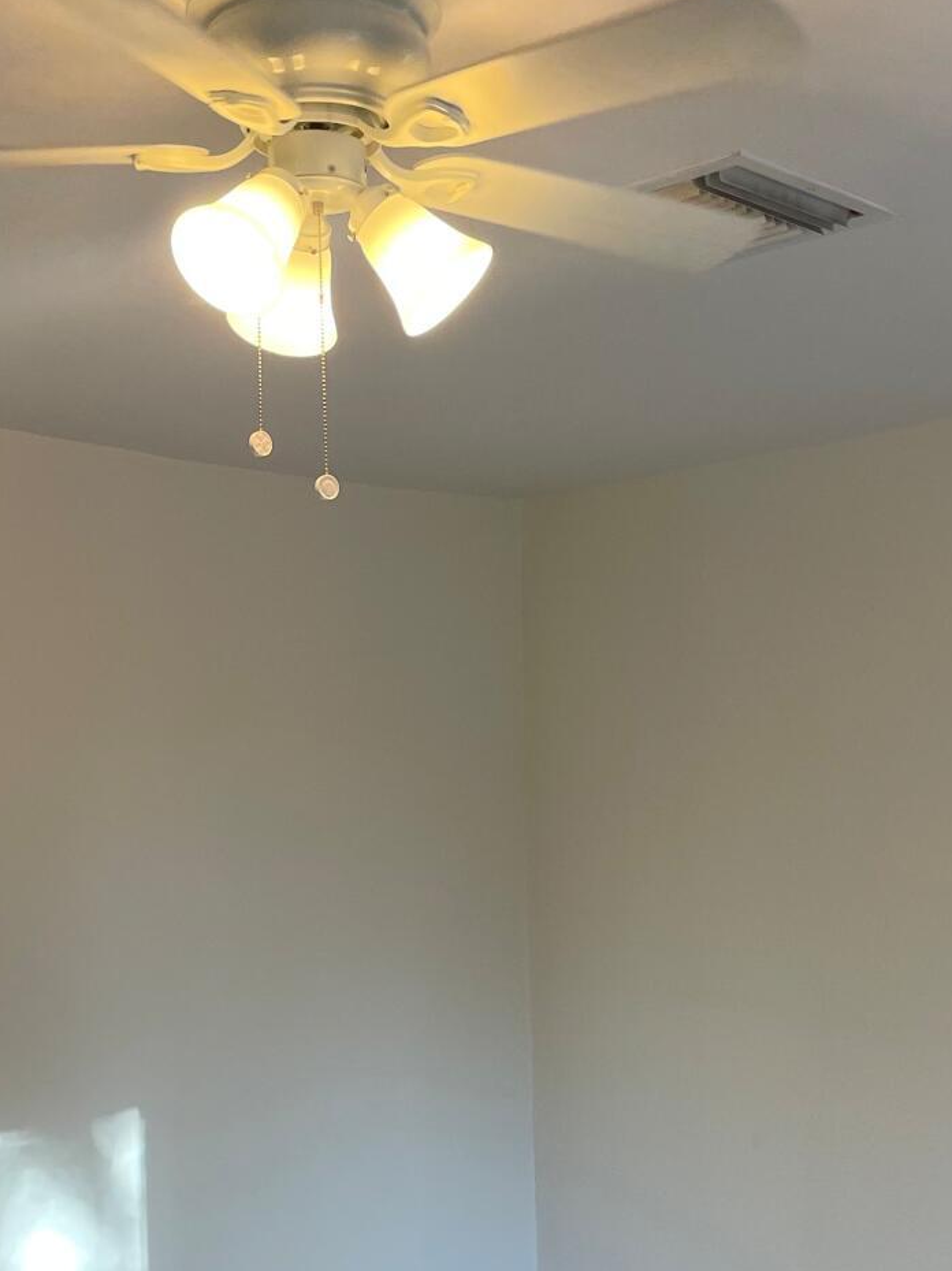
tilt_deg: -0.8
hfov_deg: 26.1
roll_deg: +1.8
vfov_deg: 33.8
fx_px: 2055
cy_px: 914
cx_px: 532
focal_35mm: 56
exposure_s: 1/120
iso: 80
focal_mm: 4.2
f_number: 1.6
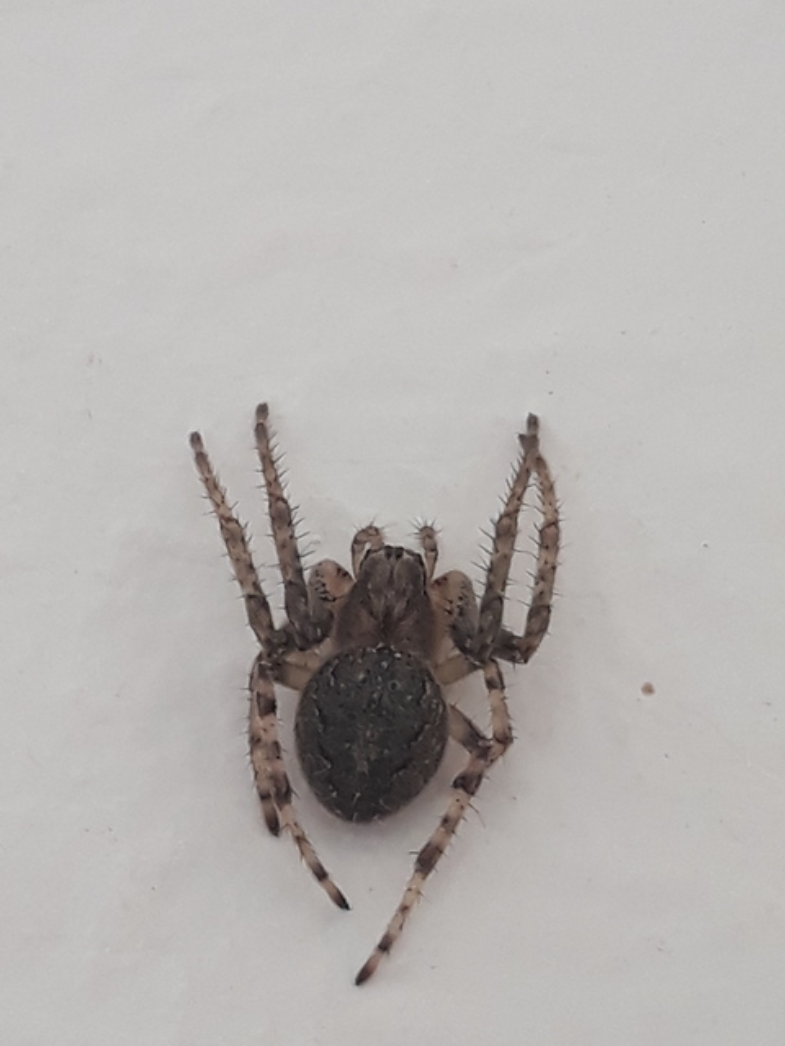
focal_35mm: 27
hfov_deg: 51.4
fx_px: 816
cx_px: 392
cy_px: 523
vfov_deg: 65.3
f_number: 1.7
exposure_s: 1/50
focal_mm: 3.71
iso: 100
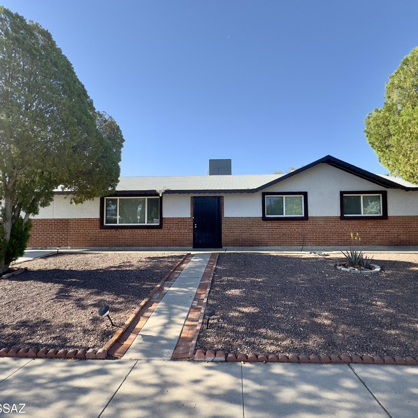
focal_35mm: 17
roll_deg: +0.0
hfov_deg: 83.8
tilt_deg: +2.0
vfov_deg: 84.0
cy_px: 213
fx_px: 232
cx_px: 225
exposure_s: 1/858
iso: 40
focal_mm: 2.22
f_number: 2.2
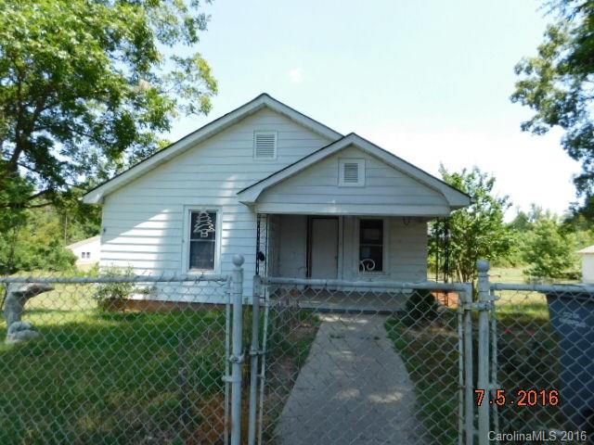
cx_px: 297
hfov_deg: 73.9
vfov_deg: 58.9
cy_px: 222
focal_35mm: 23
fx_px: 395
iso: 125
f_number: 3
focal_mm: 4
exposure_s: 1/500
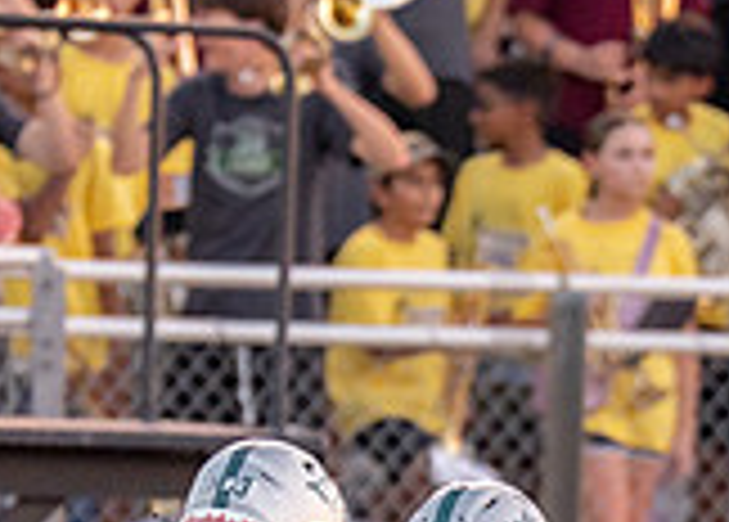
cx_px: 597
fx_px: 23643
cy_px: 795
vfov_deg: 1.3
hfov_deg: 1.8
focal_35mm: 1141
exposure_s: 1/1250
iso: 1000
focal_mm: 200
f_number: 2.8
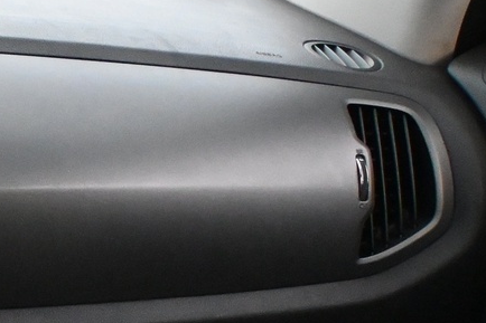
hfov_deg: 11.2
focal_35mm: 171
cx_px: -386
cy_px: 269
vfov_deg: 8.0
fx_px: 2305
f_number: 4.8
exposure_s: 1/60
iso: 6400
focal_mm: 30.5
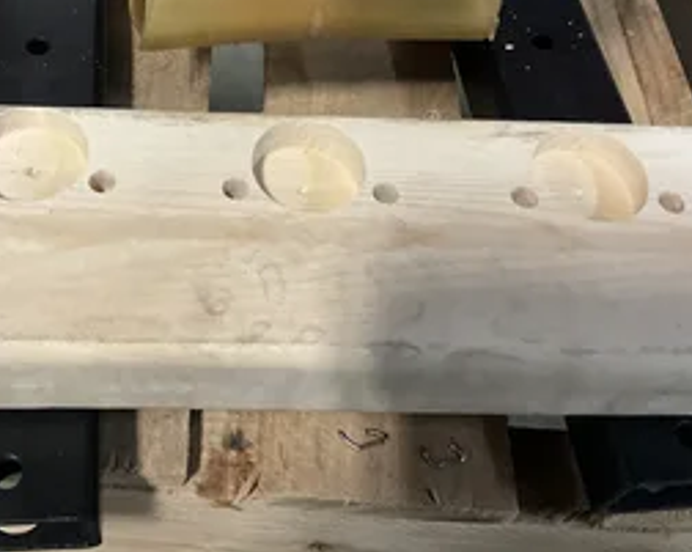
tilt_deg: -52.0
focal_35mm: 45
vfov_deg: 32.8
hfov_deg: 40.7
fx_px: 921
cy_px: 143
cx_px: 231
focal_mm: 3
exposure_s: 1/58
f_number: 1.8
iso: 320
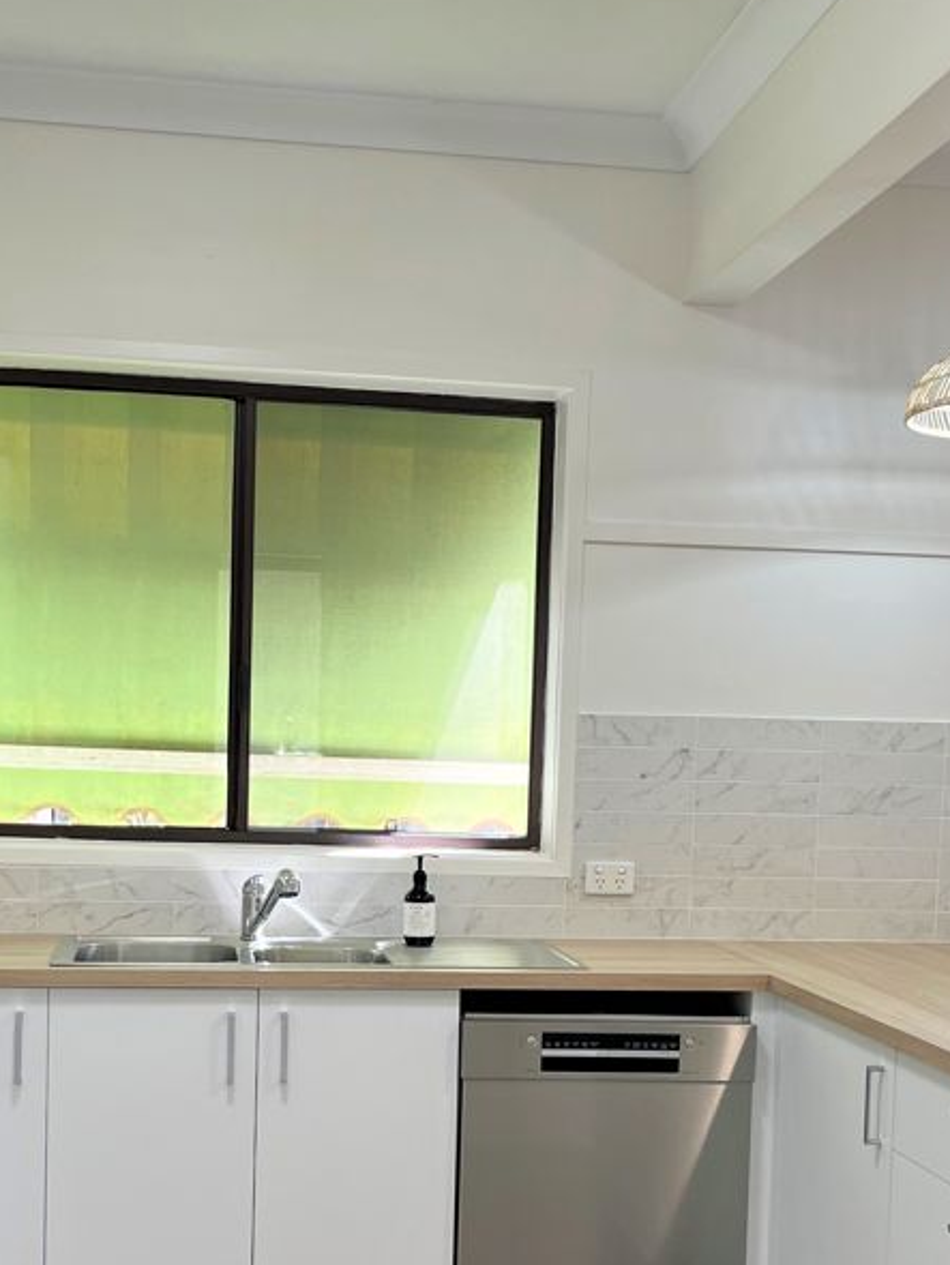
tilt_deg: -4.4
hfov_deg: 30.9
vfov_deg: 39.8
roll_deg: +0.6
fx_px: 1719
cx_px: 425
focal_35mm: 47
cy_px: 870
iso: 64
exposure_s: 1/100
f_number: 1.6
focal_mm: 5.1
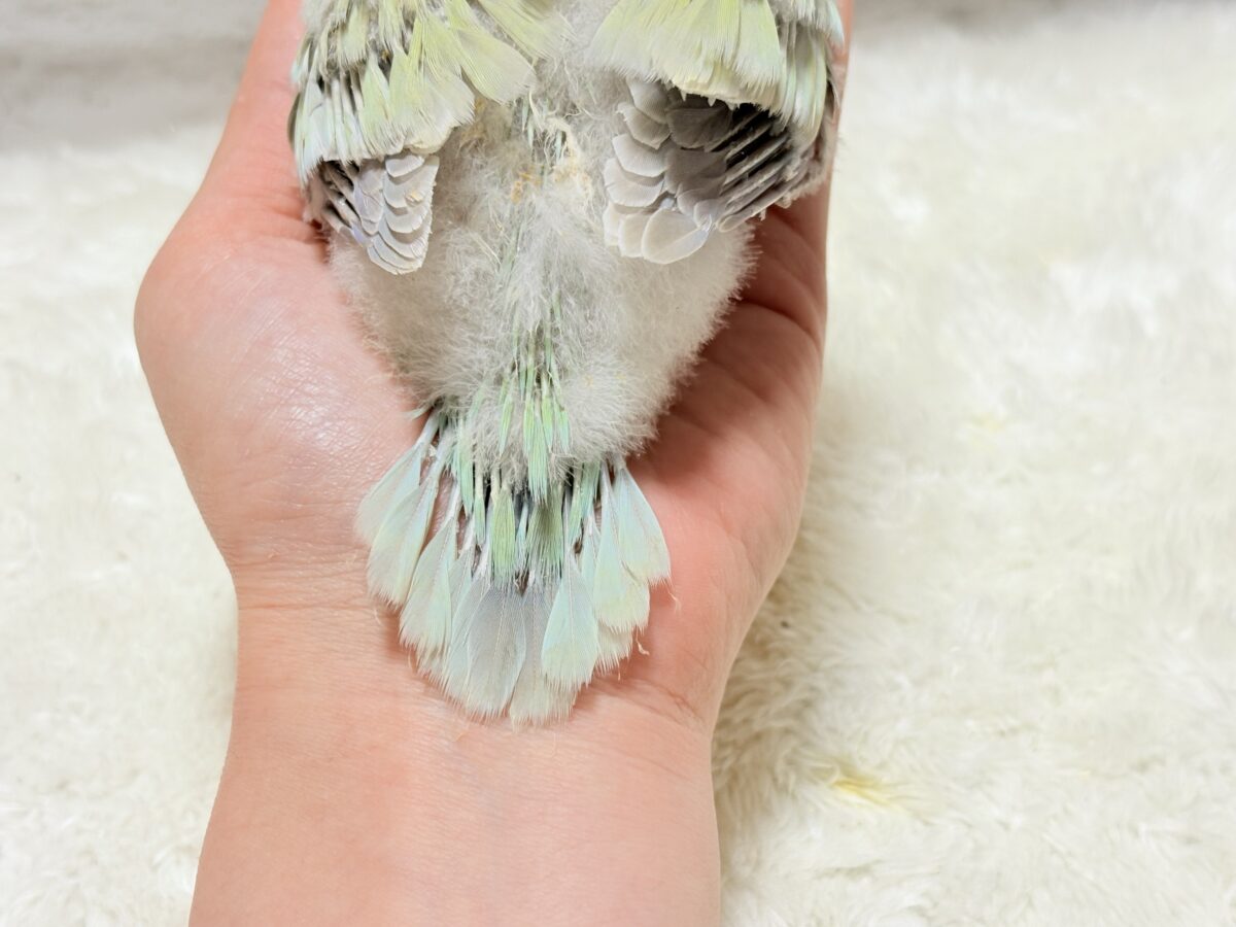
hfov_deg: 36.8
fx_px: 1857
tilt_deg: -38.8
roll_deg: +2.5
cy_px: 464
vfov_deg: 28.0
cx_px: 618
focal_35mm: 52
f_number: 1.6
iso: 50
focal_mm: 5.96
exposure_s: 1/50
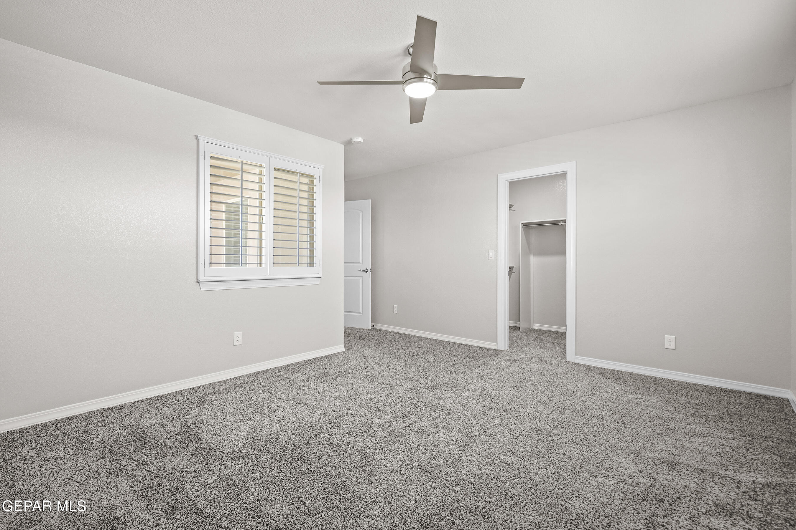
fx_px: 354
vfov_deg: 73.7
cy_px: 265
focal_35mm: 16
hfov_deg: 96.7
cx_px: 398
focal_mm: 16
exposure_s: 1/2
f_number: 8
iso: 800
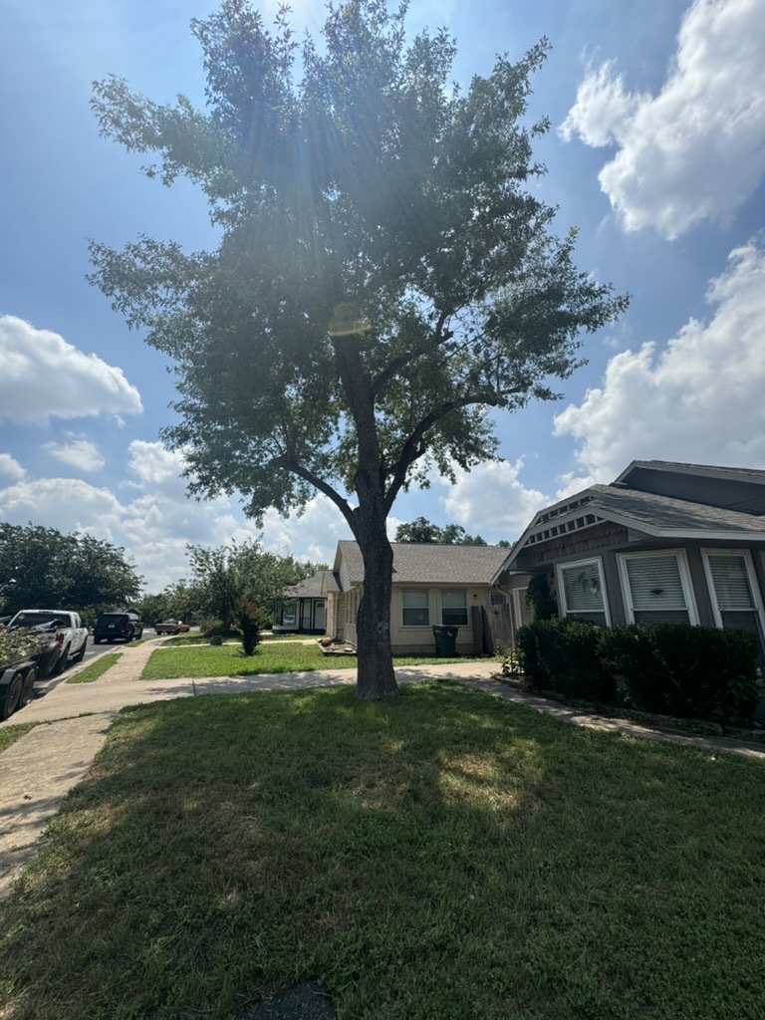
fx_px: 413
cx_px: 382
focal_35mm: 14
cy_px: 510
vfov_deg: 102.1
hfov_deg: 85.7
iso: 50
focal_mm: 2.22
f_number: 2.2
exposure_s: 1/2770
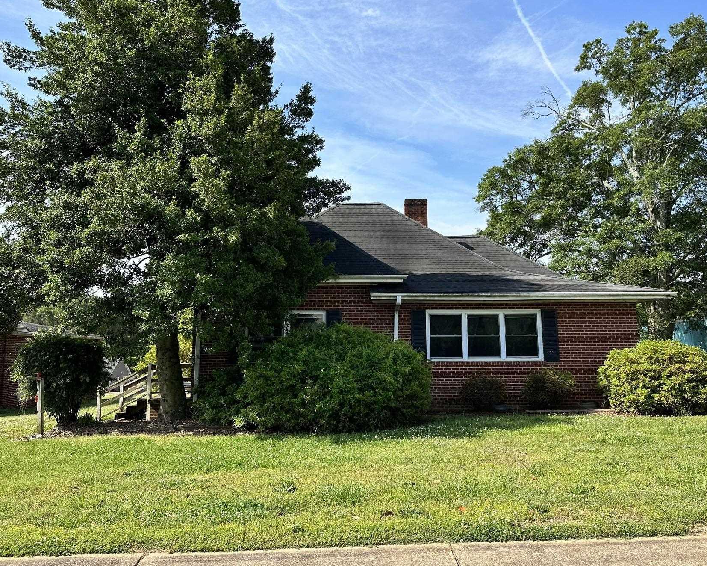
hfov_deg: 60.4
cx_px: 377
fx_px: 607
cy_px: 265
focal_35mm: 29
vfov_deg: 49.9
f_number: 1.78
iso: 80
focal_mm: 6.86
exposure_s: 1/2591
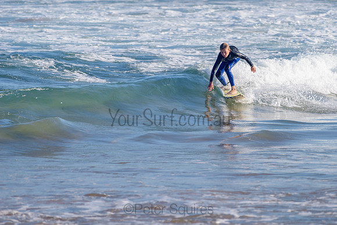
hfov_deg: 3.4
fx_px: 5742
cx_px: 207
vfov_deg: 2.2
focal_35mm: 613
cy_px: 87
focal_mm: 500
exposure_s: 1/2000
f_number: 5.6
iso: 140
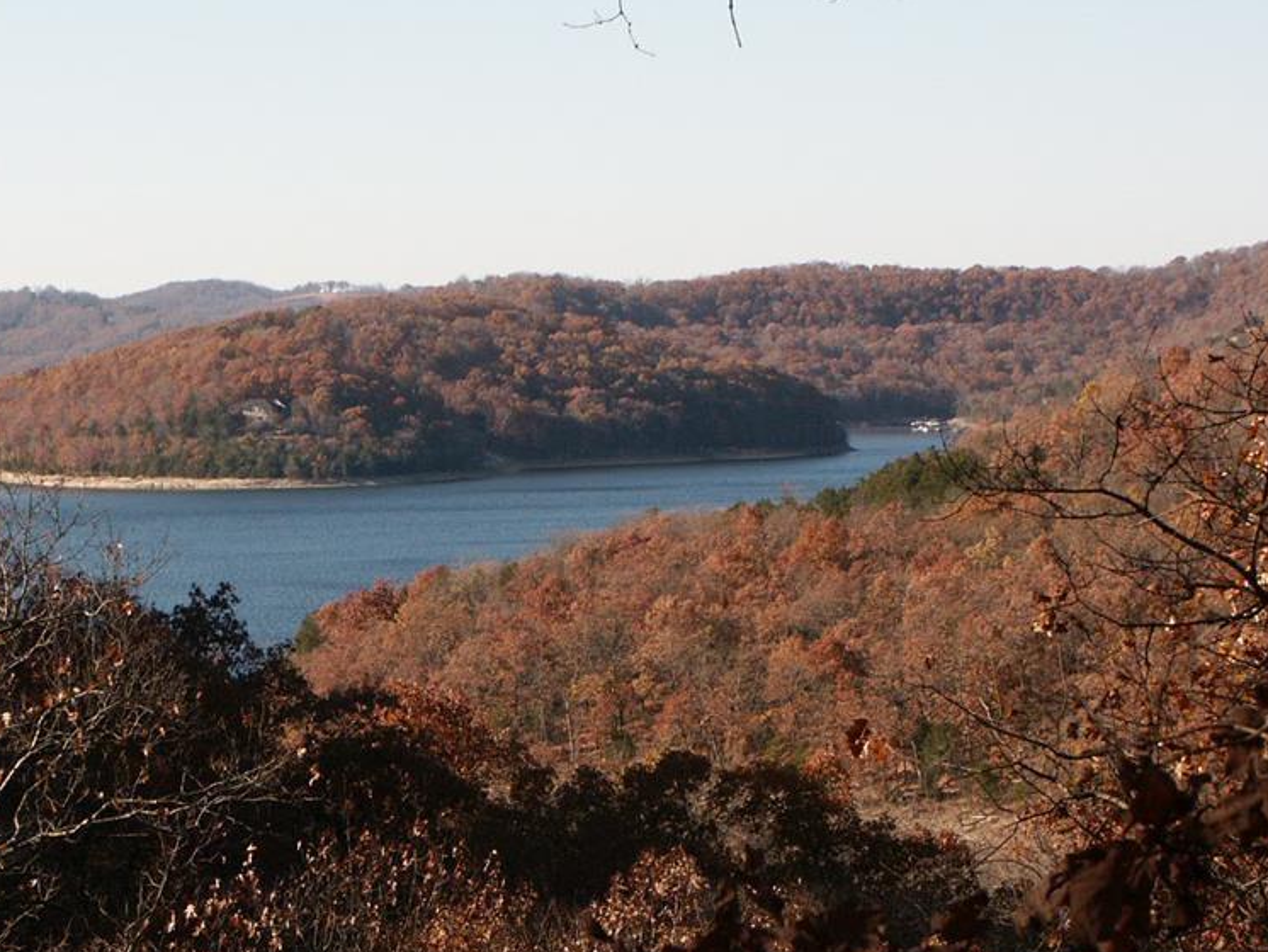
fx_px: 4727
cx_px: 442
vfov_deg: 11.5
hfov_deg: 15.3
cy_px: 564
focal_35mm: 129
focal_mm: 23.21
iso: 100
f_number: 5.6
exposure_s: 1/350
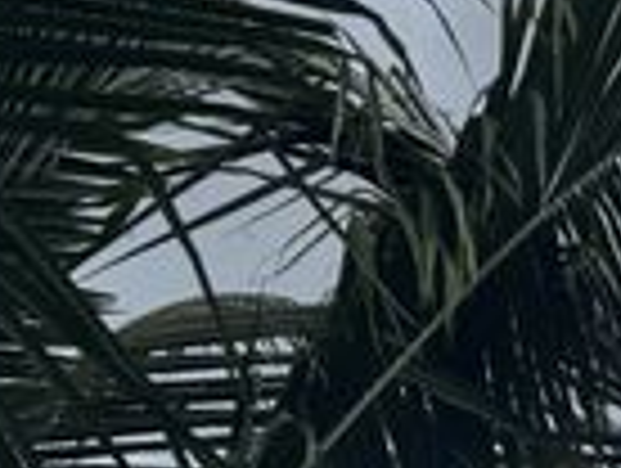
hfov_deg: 16.7
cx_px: 796
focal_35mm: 111
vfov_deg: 11.9
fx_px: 1995
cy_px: 954
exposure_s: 1/5348
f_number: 1.78
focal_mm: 6.76
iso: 80
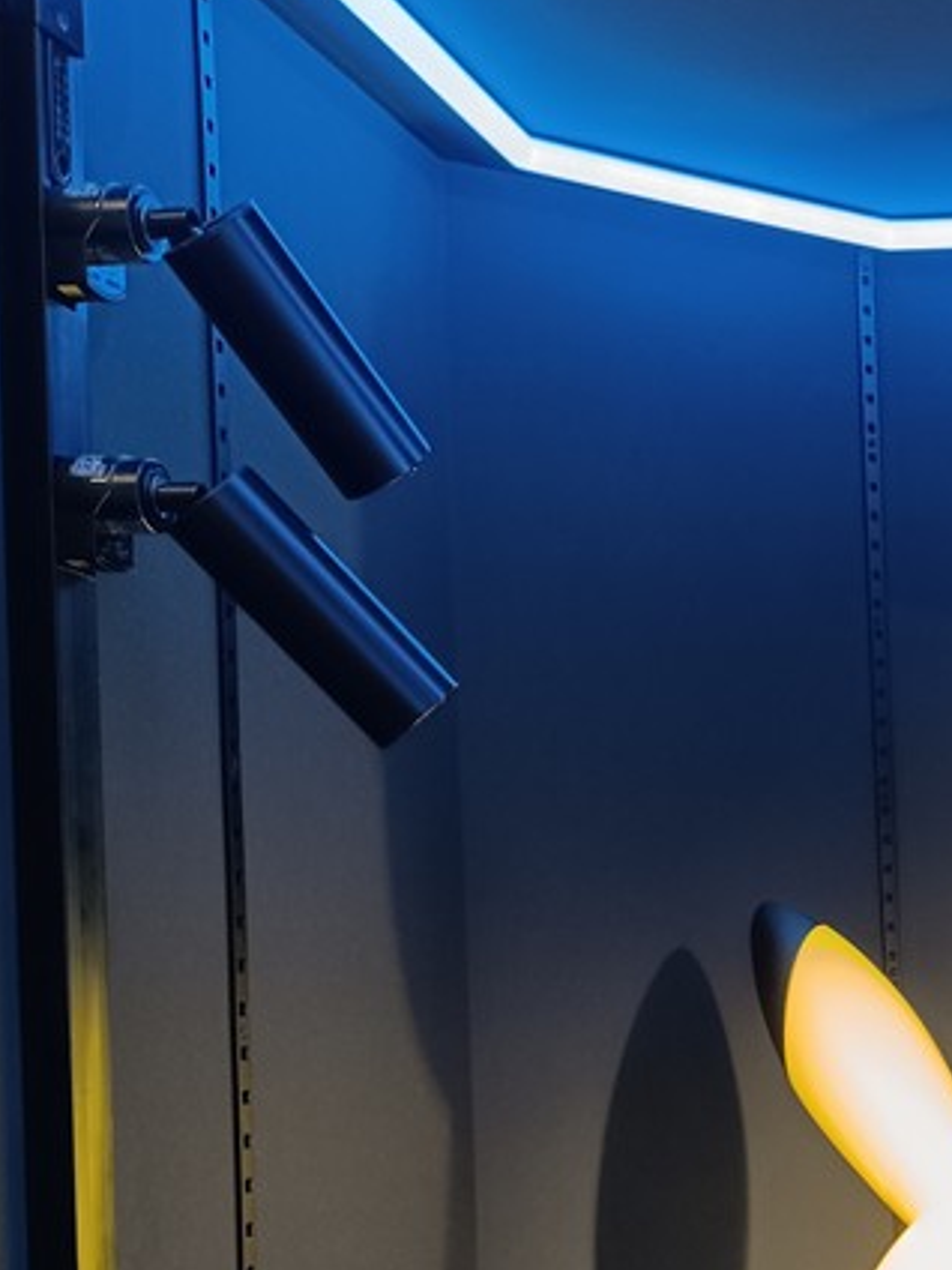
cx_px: 1132
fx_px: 2127
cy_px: 866
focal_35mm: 58
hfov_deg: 23.2
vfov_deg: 32.9
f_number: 1.65
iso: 336
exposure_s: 1/100
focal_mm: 6.14
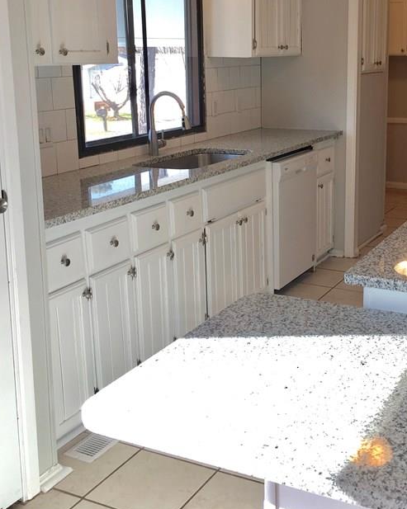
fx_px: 708
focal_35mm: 47
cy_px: 196
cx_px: 277
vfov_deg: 39.3
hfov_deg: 31.8
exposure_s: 1/60
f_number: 2.2
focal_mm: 4.15
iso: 25
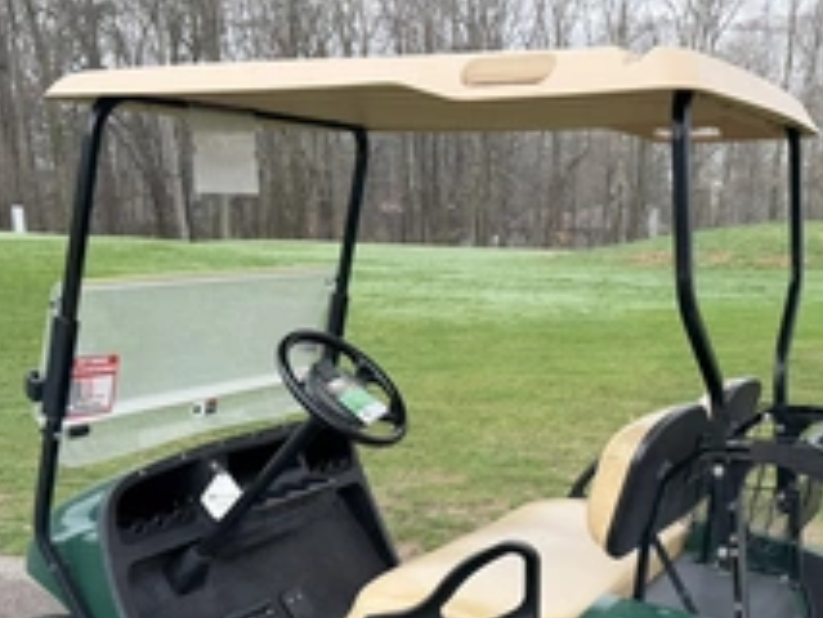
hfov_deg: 41.3
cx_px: 576
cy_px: 545
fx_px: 1070
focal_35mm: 45
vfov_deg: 30.9
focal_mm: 6.76
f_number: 1.78
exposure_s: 1/1139
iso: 100
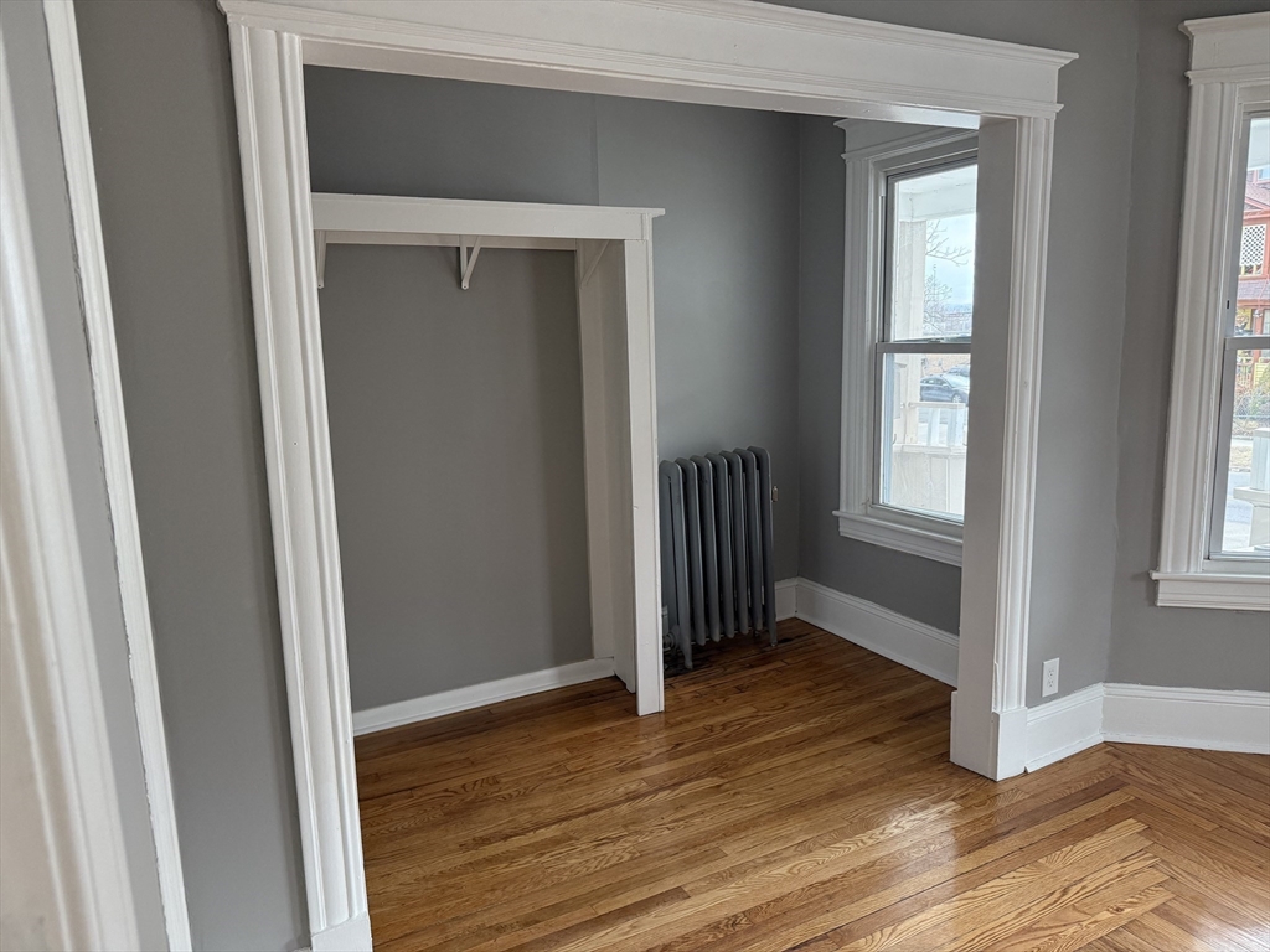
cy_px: 476
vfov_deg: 56.8
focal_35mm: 24
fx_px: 881
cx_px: 635
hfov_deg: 71.6
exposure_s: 1/60
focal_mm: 6.76
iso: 250
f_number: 1.78
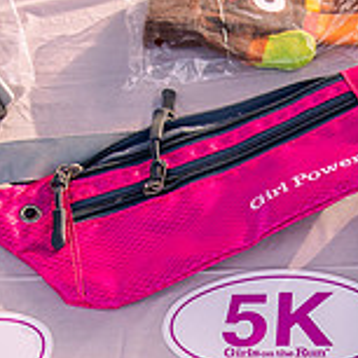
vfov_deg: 16.5
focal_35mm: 103
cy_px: 367
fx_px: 1205
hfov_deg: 16.8
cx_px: 246
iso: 800
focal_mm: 32
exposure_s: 1/1000
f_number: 6.3
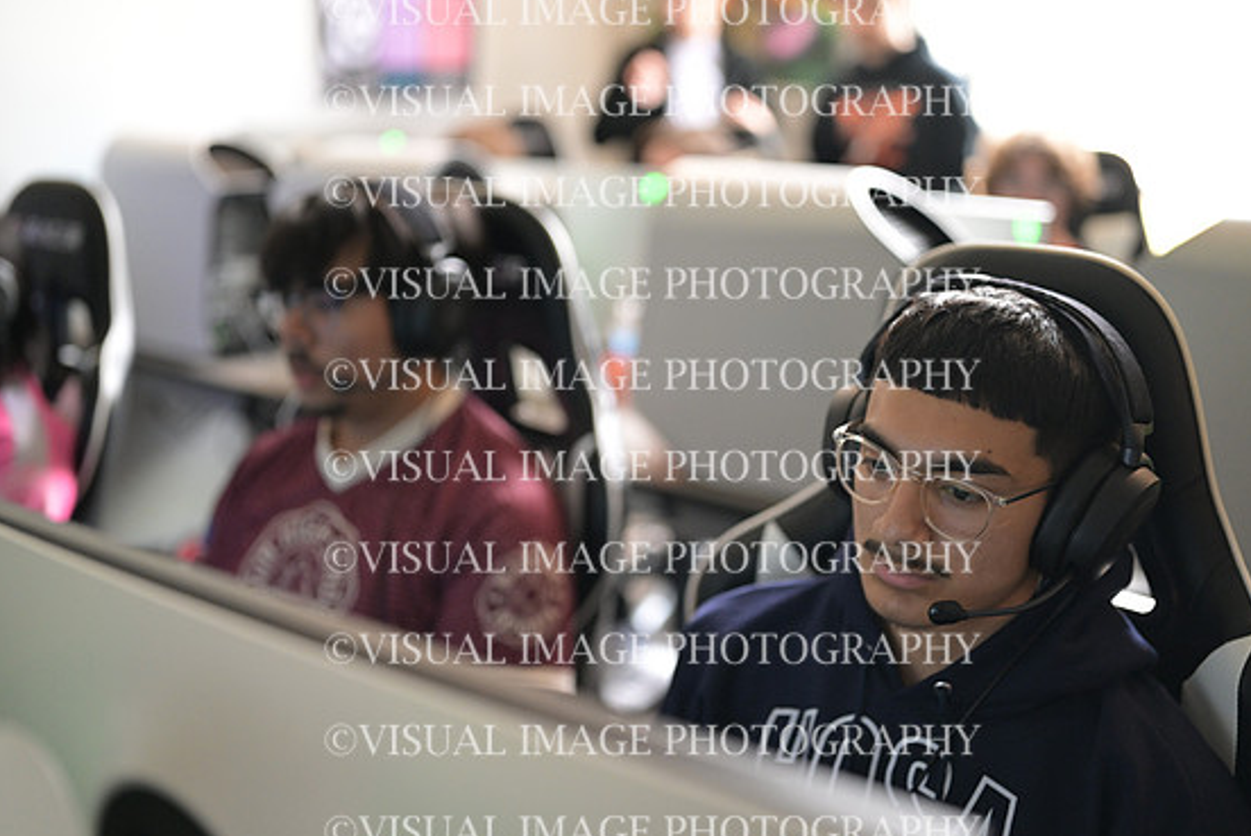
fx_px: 1461
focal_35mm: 42
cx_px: 653
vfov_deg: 31.9
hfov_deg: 46.4
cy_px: 420
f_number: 1.4
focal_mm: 40
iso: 2200
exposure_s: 1/400
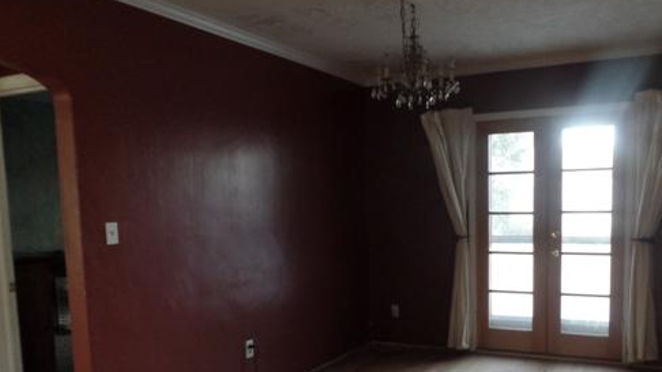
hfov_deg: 59.1
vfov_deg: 35.0
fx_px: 579
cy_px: 266
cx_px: 391
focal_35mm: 33
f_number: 2.8
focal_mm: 4.1
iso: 400
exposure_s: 1/30
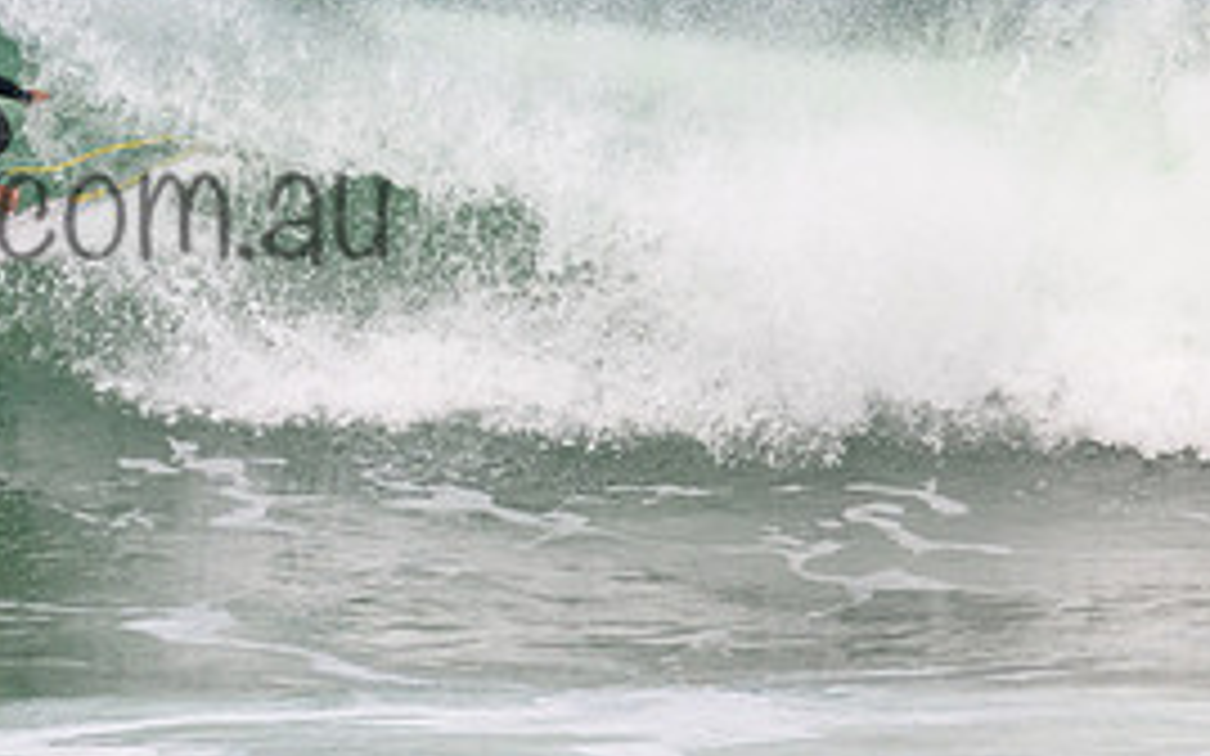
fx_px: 57960
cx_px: -85
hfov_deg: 1.2
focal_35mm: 1758
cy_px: 155
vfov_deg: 0.7
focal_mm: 800
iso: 1400
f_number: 11
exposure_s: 1/2000
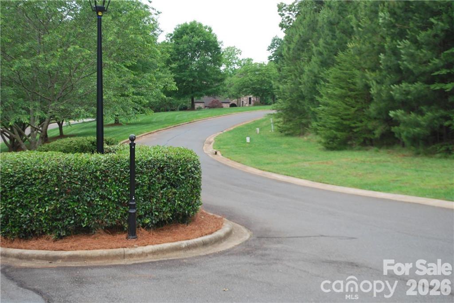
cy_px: 152
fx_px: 681
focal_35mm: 54
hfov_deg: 36.9
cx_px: 227
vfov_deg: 25.1
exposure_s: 1/100
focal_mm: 36
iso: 100
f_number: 5.3
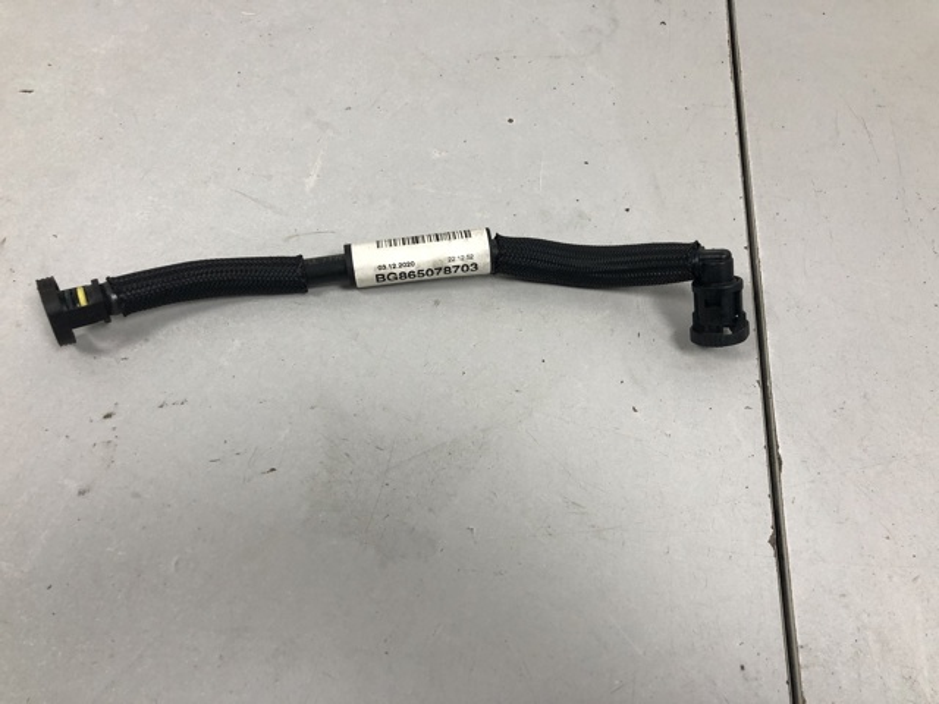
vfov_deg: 49.7
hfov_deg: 63.4
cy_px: 352
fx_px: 760
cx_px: 470
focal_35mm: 28
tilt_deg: -58.0
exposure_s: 1/33
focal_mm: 4
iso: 40
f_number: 1.8
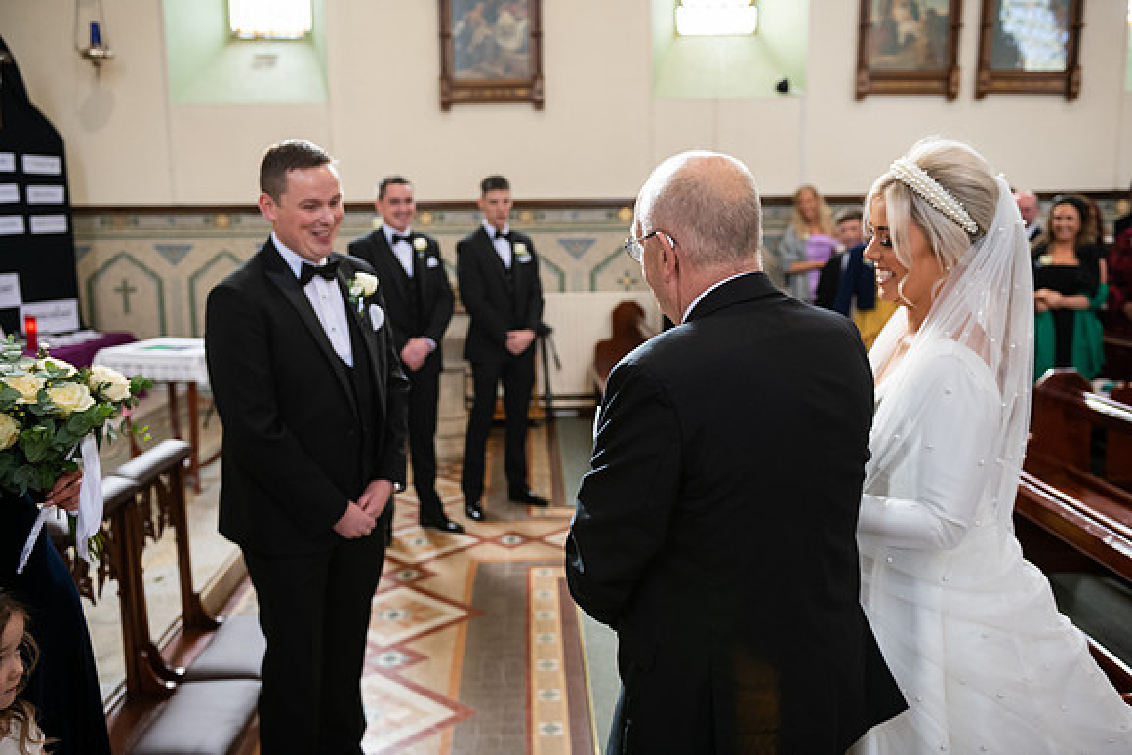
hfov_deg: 55.8
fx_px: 1069
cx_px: 566
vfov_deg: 38.9
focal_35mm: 34
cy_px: 378
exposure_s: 1/160
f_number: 3.5
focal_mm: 34
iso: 800
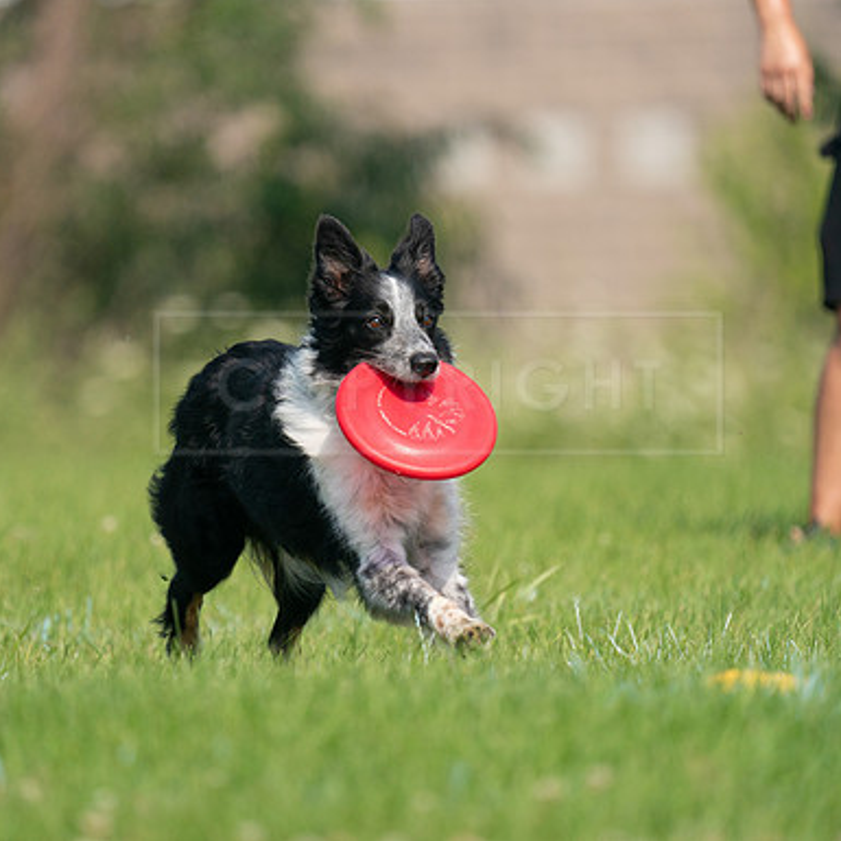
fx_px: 21137
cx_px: 363
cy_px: 420
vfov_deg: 2.3
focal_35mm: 769
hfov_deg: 2.3
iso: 1000
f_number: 6.3
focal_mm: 600
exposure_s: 1/4000
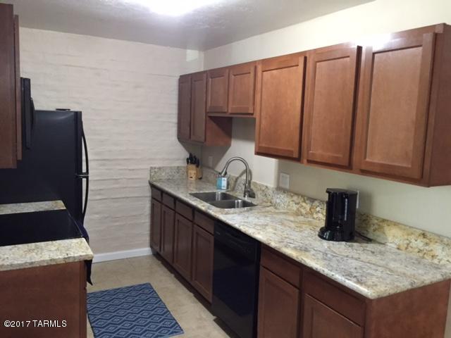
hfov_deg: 61.7
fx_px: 378
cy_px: 169
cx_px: 226
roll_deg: -1.3
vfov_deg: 48.2
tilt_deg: -7.6
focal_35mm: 29
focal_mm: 4.15
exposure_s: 1/20
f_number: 2.2
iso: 250
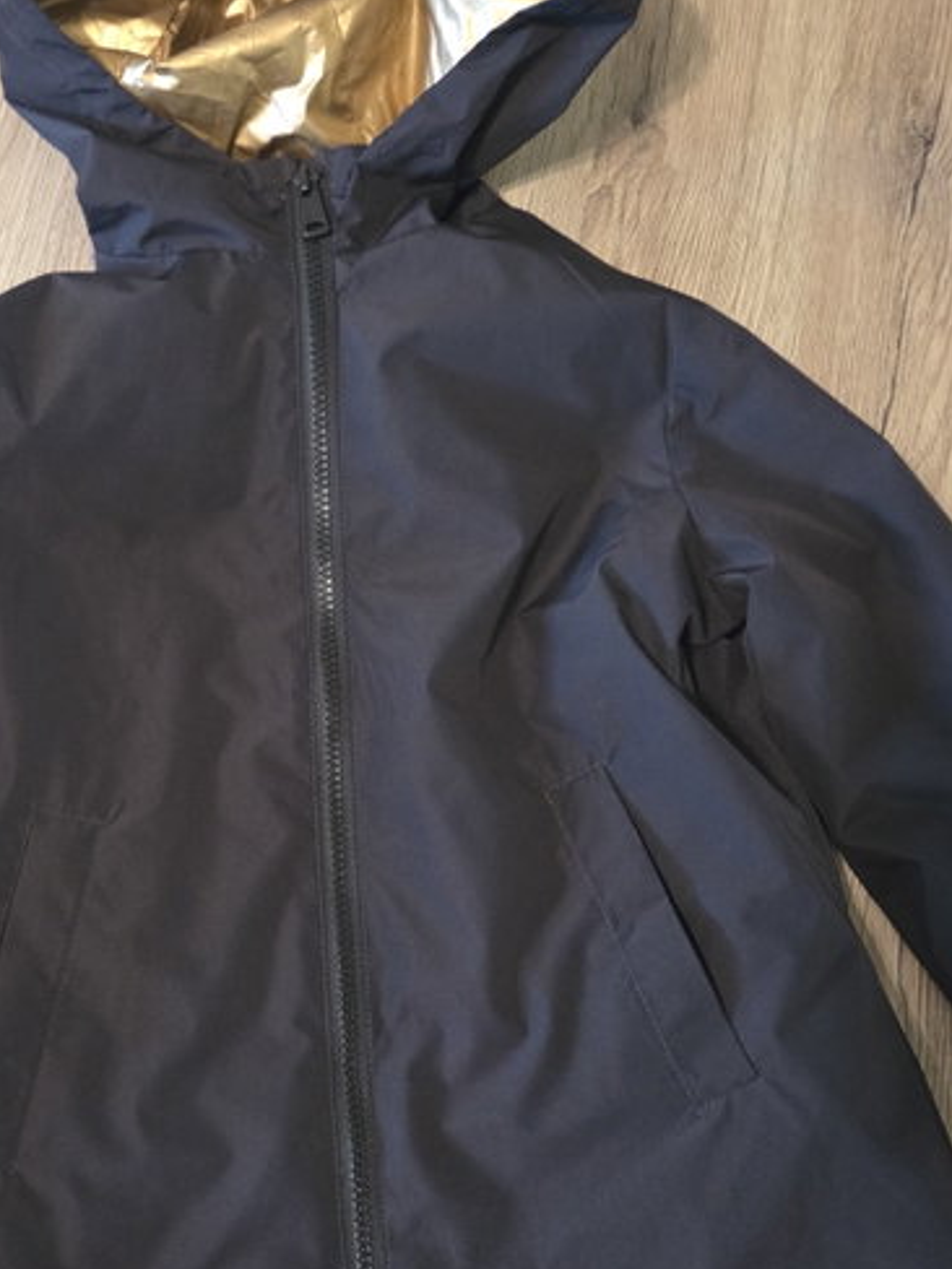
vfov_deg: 47.8
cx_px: 263
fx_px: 1430
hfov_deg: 36.1
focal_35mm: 39
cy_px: 693
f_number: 1.8
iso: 1600
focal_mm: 5.4
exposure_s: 1/33.3
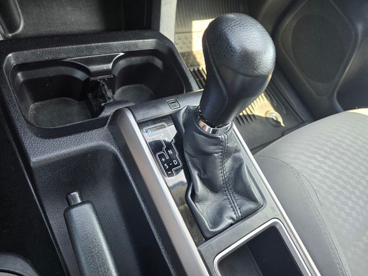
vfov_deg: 58.9
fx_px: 245
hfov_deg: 73.9
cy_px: 138
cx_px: 184
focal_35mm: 23
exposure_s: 1/120
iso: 200
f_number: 1.8
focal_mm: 5.4
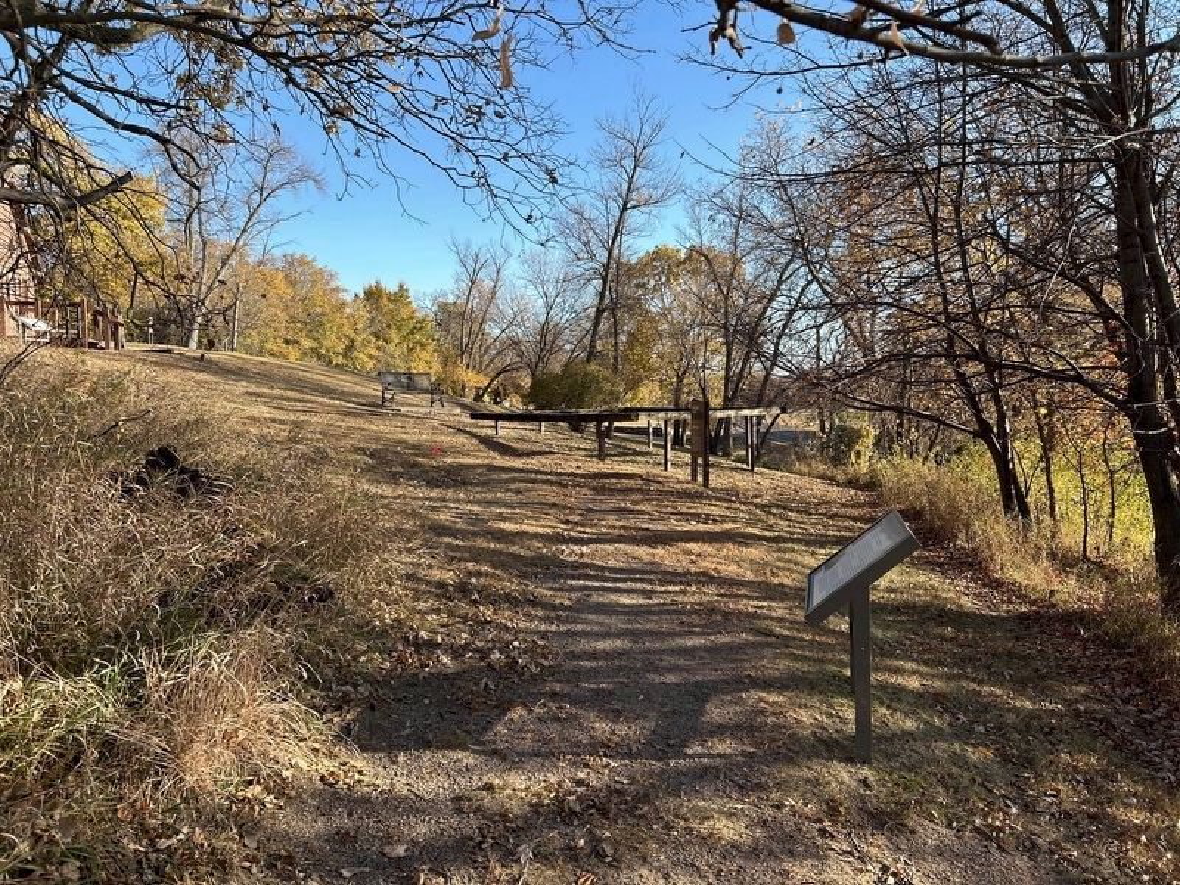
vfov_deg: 53.1
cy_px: 442
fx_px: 886
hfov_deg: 67.3
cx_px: 590
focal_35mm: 26
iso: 50
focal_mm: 5.7
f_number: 1.5
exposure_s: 1/1395
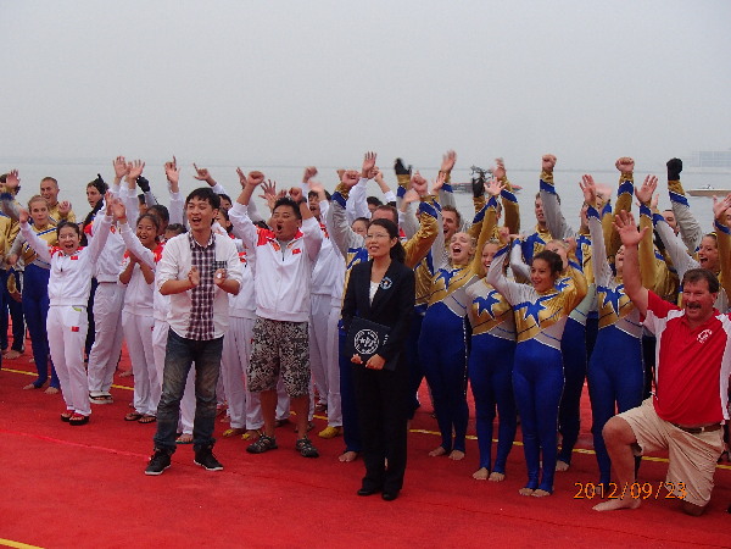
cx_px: 366
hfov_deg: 41.2
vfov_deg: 31.5
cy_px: 274
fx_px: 971
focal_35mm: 46
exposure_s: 1/60
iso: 200
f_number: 4.9
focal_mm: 8.25
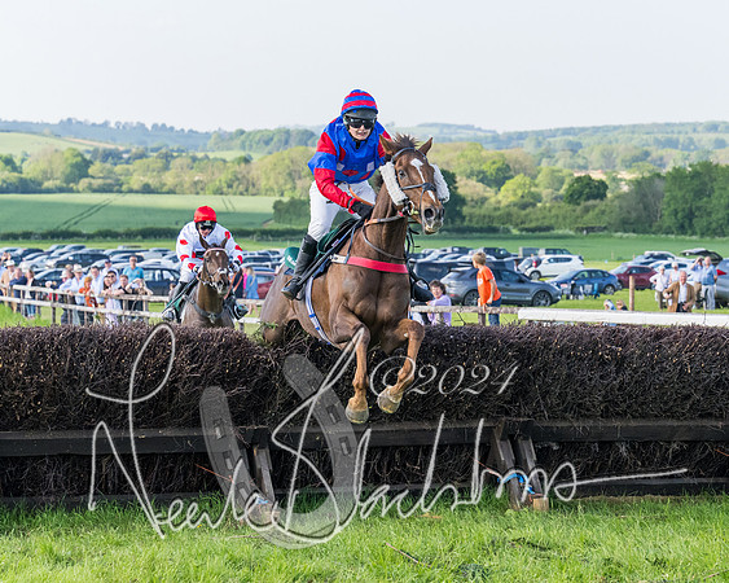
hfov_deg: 14.2
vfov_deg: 11.4
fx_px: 2918
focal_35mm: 135
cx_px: 423
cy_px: 301
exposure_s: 1/3200
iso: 800
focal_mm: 70
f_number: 4
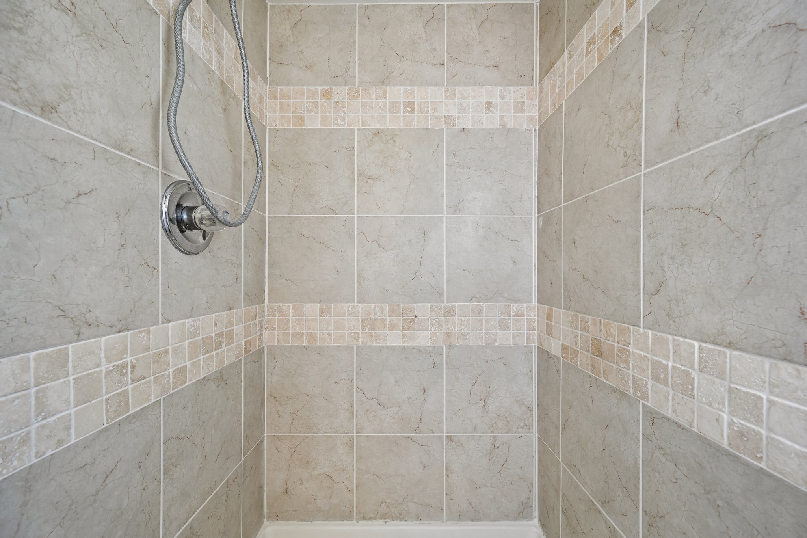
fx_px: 314
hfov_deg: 104.3
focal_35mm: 14
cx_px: 404
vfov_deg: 81.2
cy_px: 269
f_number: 8
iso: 110
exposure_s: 1/15
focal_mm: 14
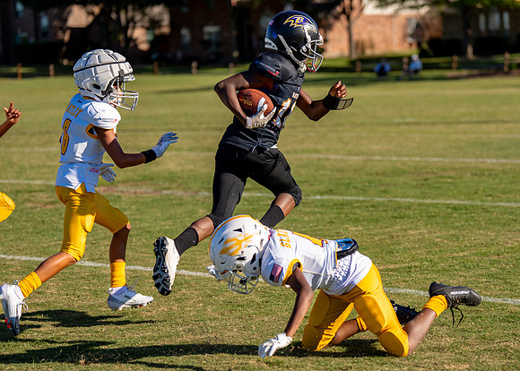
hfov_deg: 18.8
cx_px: 297
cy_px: 196
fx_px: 1572
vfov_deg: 13.5
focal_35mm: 106
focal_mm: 95
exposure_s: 1/4000
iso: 160
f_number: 2.8
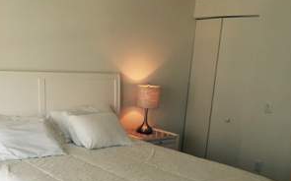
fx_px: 396
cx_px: 69
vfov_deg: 25.5
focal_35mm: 50
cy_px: 136
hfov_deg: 39.1
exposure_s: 1/40
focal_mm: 4.15
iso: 32
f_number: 2.2
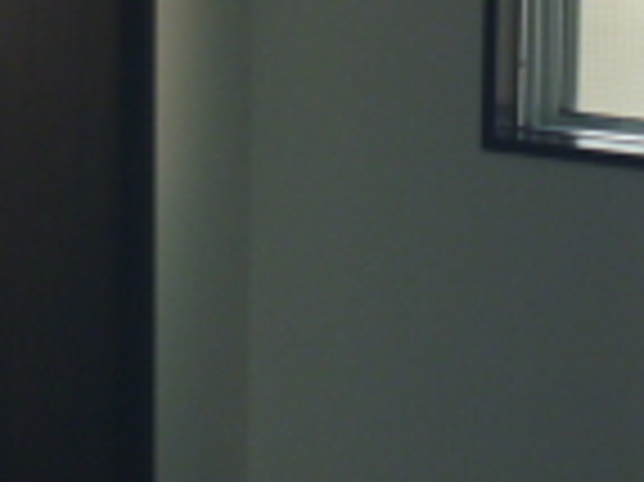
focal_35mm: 157
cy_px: 5
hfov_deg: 12.6
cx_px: 473
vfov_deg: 9.4
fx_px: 2918
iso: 100
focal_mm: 6.3
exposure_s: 1/30
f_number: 3.5
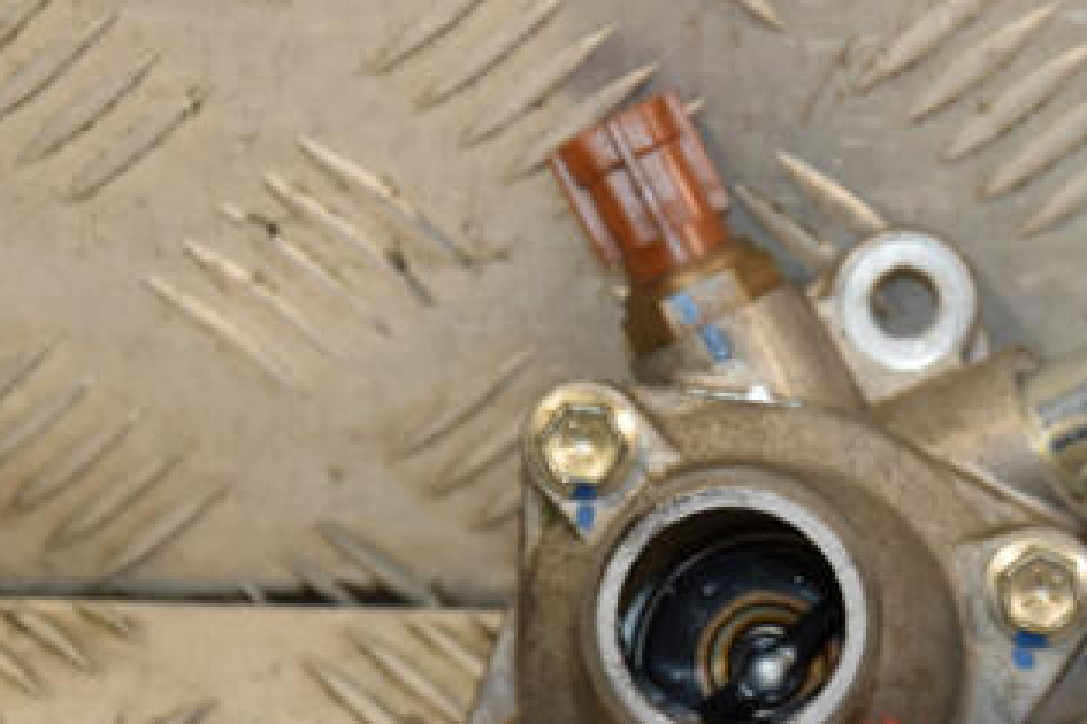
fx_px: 7759
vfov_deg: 5.3
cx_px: 914
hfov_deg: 8.0
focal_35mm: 257
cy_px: 462
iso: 800
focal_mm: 90
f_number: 7.1
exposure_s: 1/200
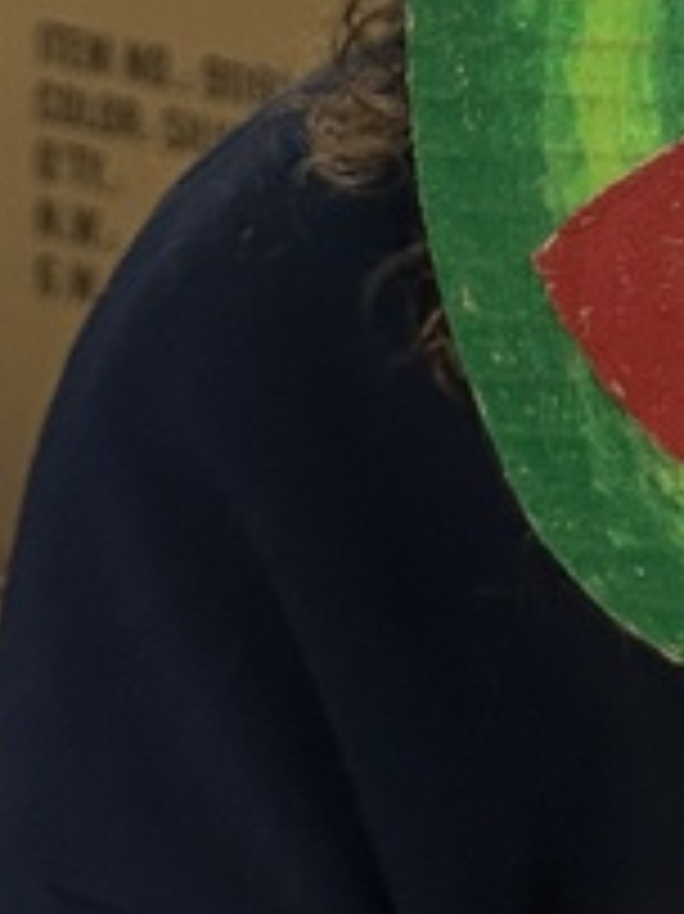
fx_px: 3191
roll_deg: -1.8
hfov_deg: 11.4
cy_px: -756
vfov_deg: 14.3
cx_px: 1188
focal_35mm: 121
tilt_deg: -5.0
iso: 200
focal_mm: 6.86
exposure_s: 1/120
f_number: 1.78
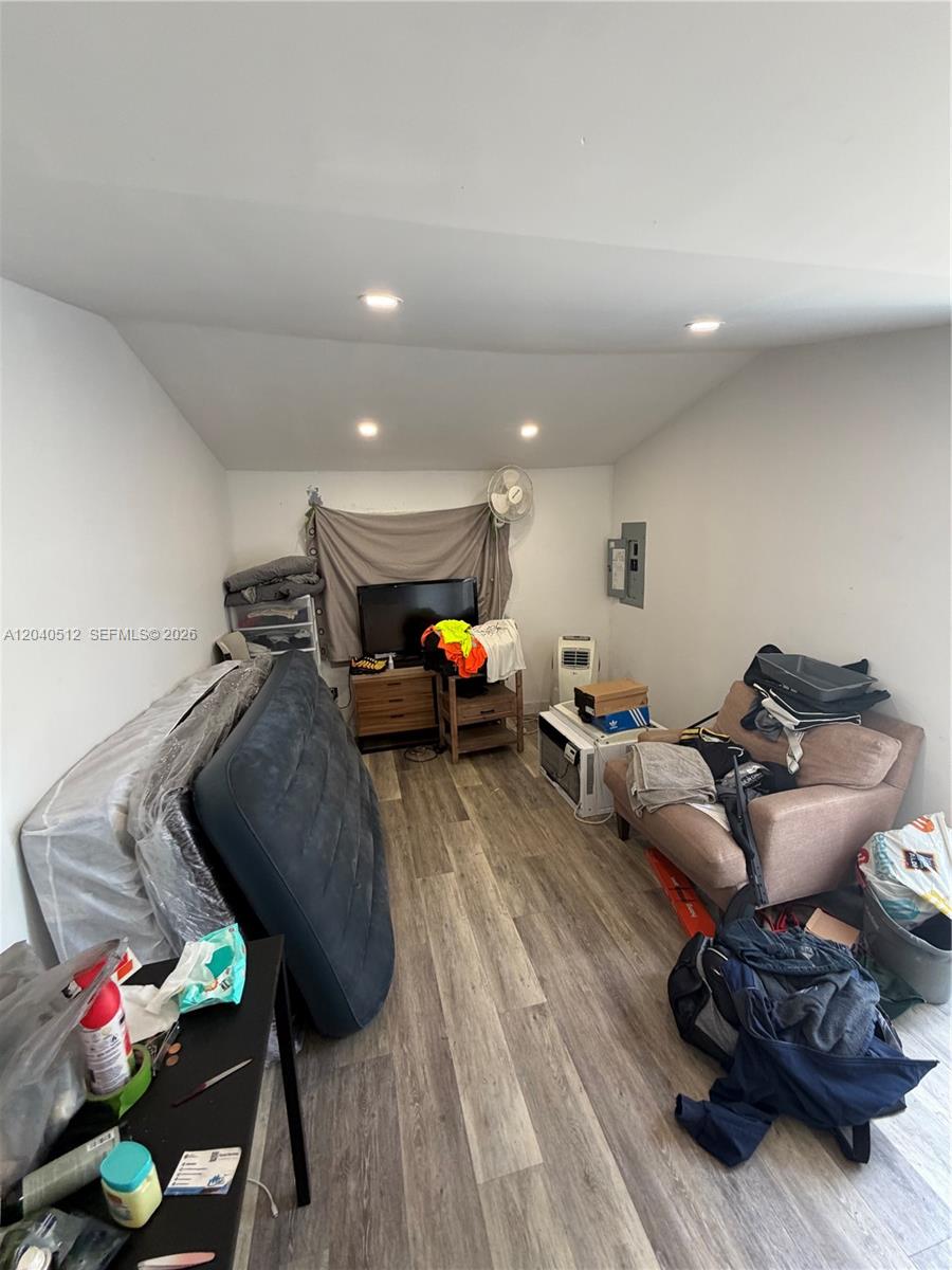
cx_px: 476
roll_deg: -0.1
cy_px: 635
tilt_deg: -9.6
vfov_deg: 102.1
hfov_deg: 85.7
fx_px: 513
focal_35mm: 14
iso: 200
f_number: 2.2
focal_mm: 2.22
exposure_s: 1/121
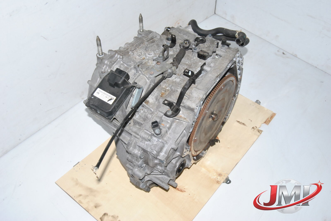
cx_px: 166
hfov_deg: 53.1
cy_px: 110
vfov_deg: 37.0
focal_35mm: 36
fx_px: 331
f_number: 20
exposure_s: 1/200
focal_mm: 24
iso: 800
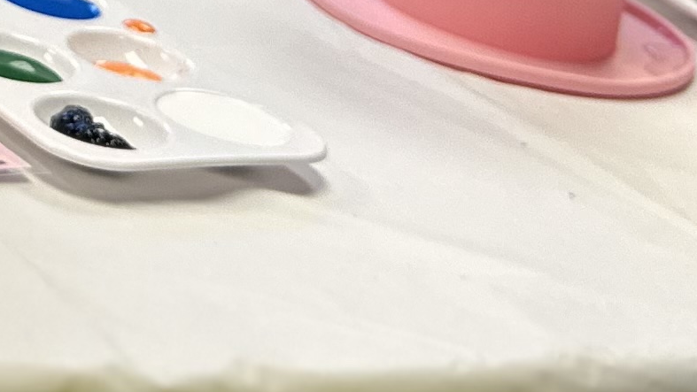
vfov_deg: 7.9
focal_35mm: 134
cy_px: -737
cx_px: -320
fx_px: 2477
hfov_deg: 15.0
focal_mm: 6.86
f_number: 1.78
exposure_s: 1/120
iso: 125
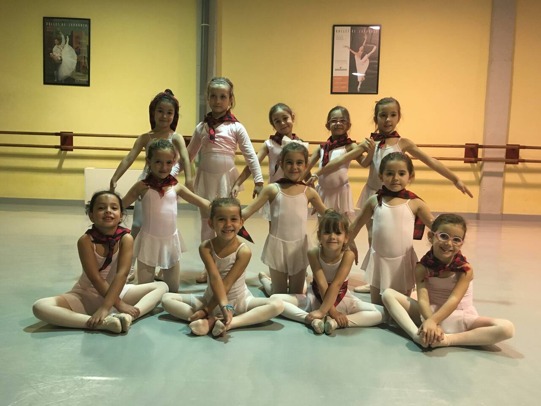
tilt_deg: -4.8
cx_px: 270
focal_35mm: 29
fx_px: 453
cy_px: 203
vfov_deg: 48.2
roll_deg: -2.0
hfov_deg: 61.7
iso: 160
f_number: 2.2
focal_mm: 4.15
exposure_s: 1/33
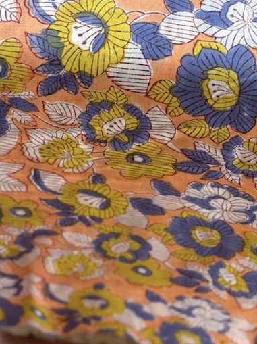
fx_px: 932
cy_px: 17
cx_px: 100
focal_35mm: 94
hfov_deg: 15.7
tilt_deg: -52.4
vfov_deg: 20.3
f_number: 1.78
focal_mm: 6.76
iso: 64
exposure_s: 1/503
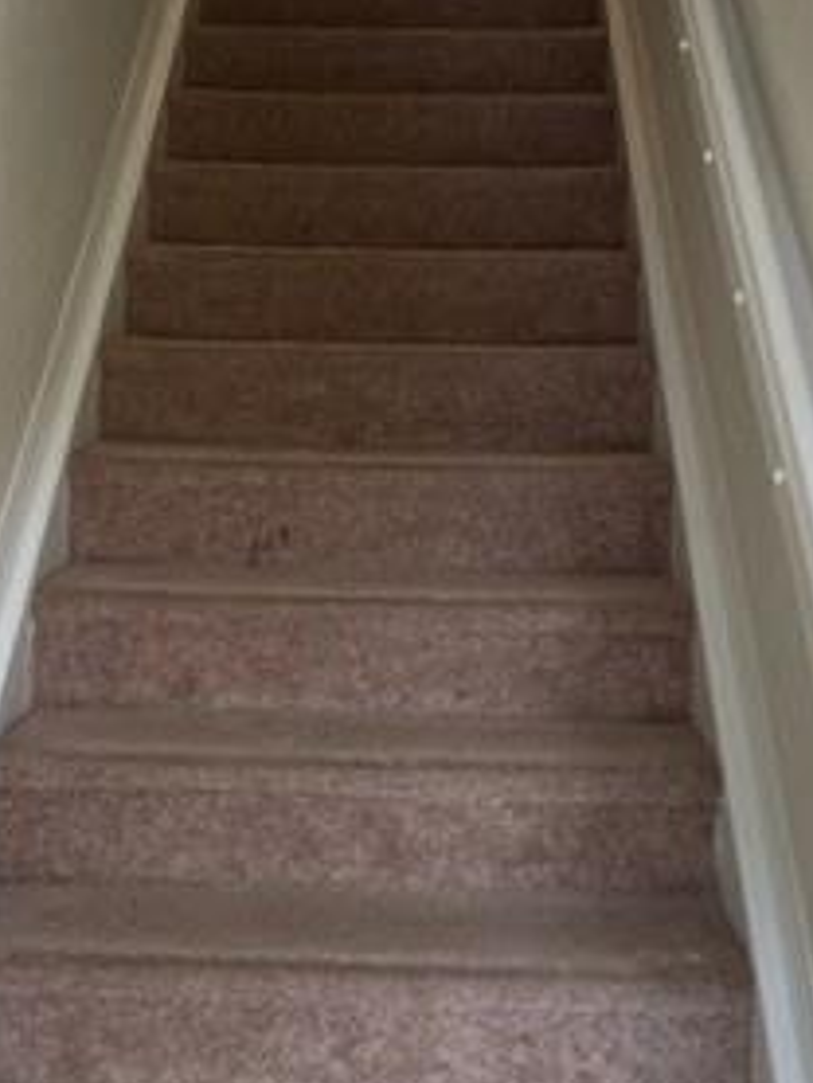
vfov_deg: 31.9
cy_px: 360
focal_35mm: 60
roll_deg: -0.5
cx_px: 356
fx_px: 1877
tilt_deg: -0.7
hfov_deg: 24.4
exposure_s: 1/60
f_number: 1.6
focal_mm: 4.2
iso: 64
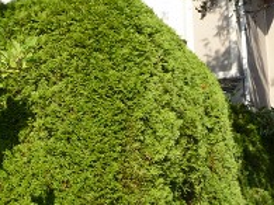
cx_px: 133
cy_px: 129
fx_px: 807
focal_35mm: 102
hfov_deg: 19.3
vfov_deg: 14.5
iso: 100
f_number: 3.3
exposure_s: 1/500
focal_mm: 4.7
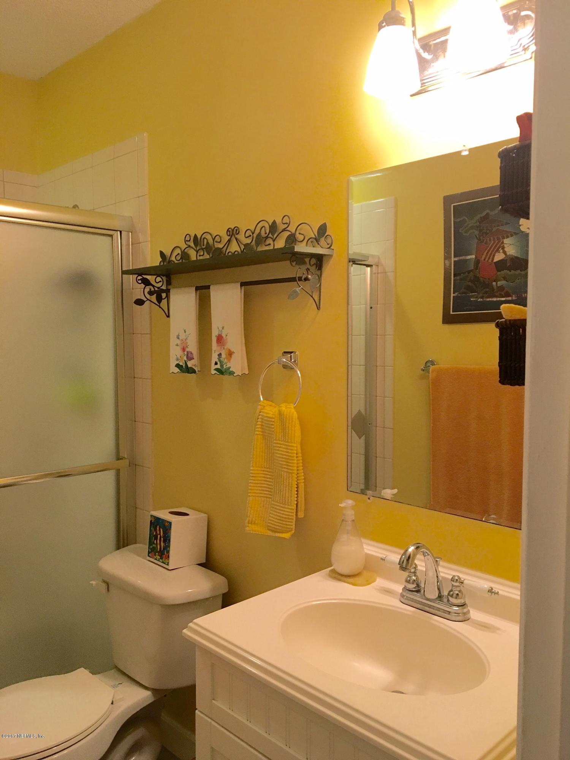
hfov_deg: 48.2
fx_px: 637
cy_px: 380
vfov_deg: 61.7
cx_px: 285
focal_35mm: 29
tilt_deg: -3.2
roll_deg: -0.2
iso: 100
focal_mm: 4.15
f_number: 2.2
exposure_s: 1/30
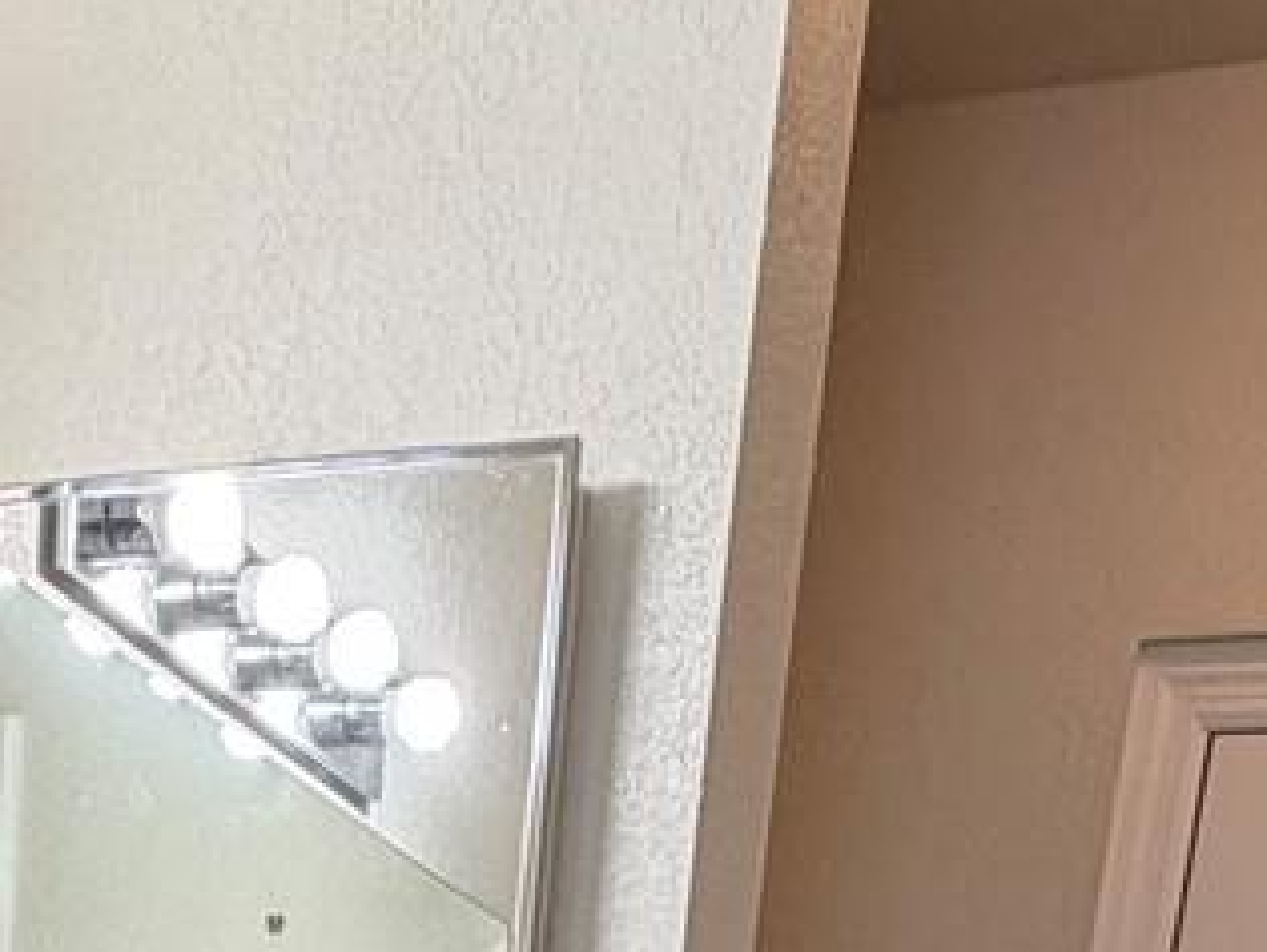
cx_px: 257
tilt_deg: -18.0
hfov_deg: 26.9
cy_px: 2338
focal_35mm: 71
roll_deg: -4.4
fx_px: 2602
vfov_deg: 13.9
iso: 160
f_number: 2.2
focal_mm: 2.22
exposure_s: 1/120
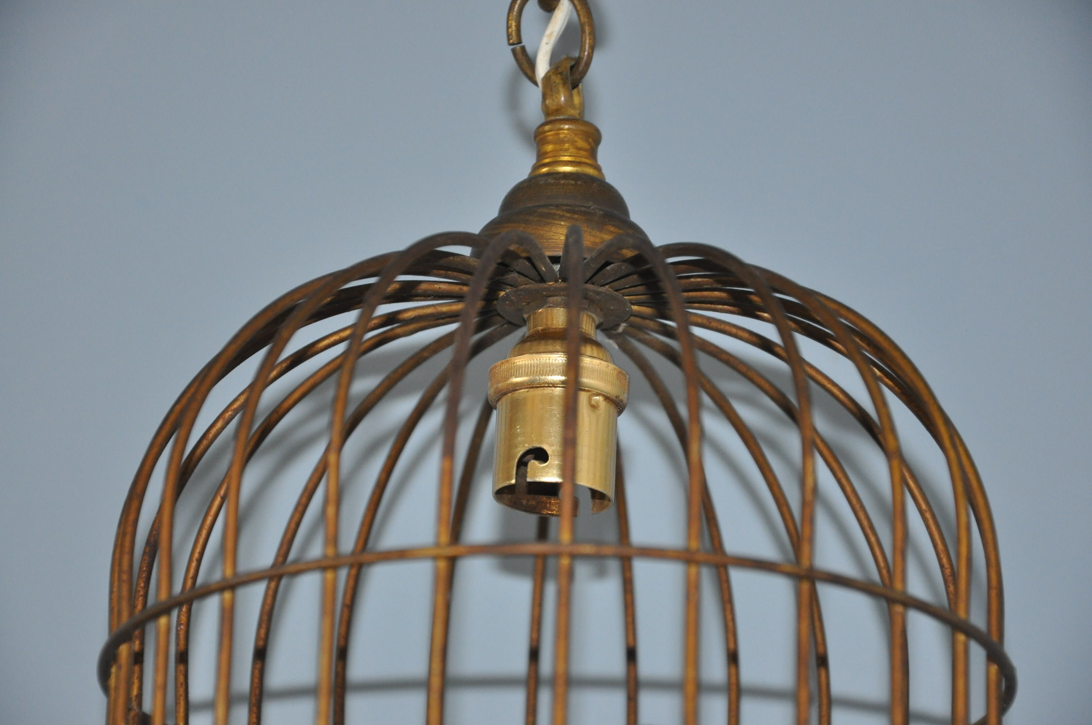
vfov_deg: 10.1
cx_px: 546
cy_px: 362
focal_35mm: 135
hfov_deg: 15.2
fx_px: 4090
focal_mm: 90
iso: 800
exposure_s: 1/60
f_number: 5.6
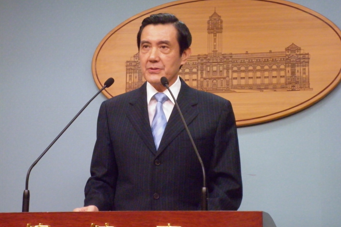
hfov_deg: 23.9
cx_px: 171
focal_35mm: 85
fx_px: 805
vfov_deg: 16.1
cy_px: 105
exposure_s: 1/20
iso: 200
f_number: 5.3
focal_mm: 14.6
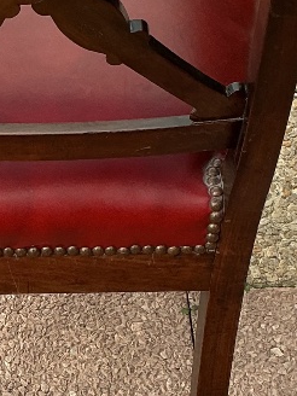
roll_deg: +5.8
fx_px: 1213
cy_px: 256
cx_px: -10
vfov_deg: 18.5
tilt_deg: -43.4
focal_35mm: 106
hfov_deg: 13.7
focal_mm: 3
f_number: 1.8
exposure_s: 1/912
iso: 25
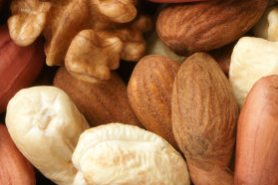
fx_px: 1776
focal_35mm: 230
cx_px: 250
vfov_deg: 6.0
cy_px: 91
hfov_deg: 8.9
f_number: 32
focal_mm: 70
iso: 100
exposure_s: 13
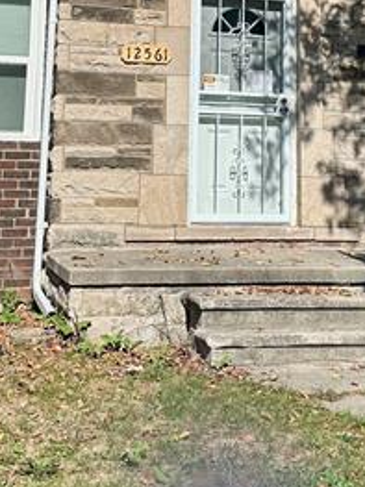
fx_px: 985
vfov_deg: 26.6
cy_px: 26
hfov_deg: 21.0
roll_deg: -1.4
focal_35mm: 70
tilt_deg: +10.5
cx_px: 222
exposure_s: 1/5525
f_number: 1.78
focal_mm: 6.86
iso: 80
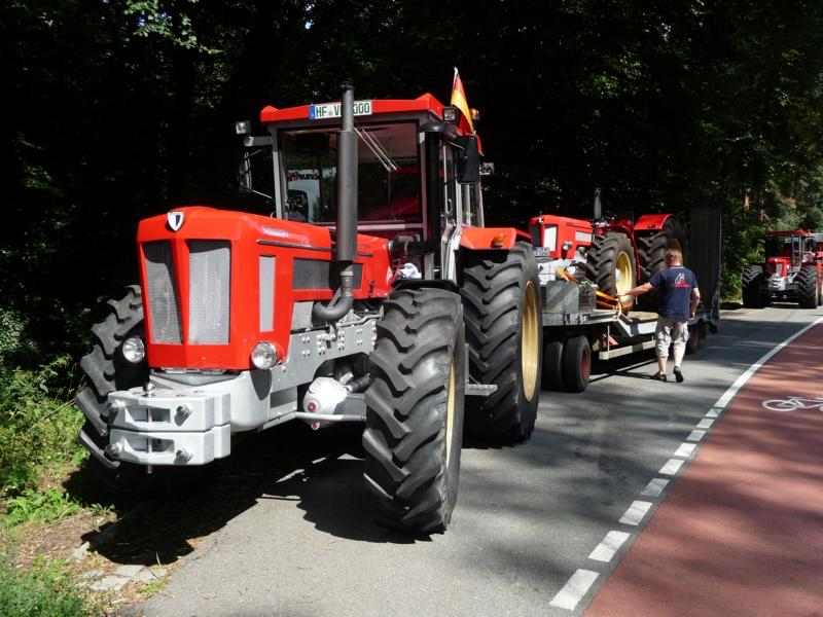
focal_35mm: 32
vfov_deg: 44.2
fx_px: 761
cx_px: 412
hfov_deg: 56.8
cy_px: 308
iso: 100
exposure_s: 1/500
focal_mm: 5.3
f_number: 3.5
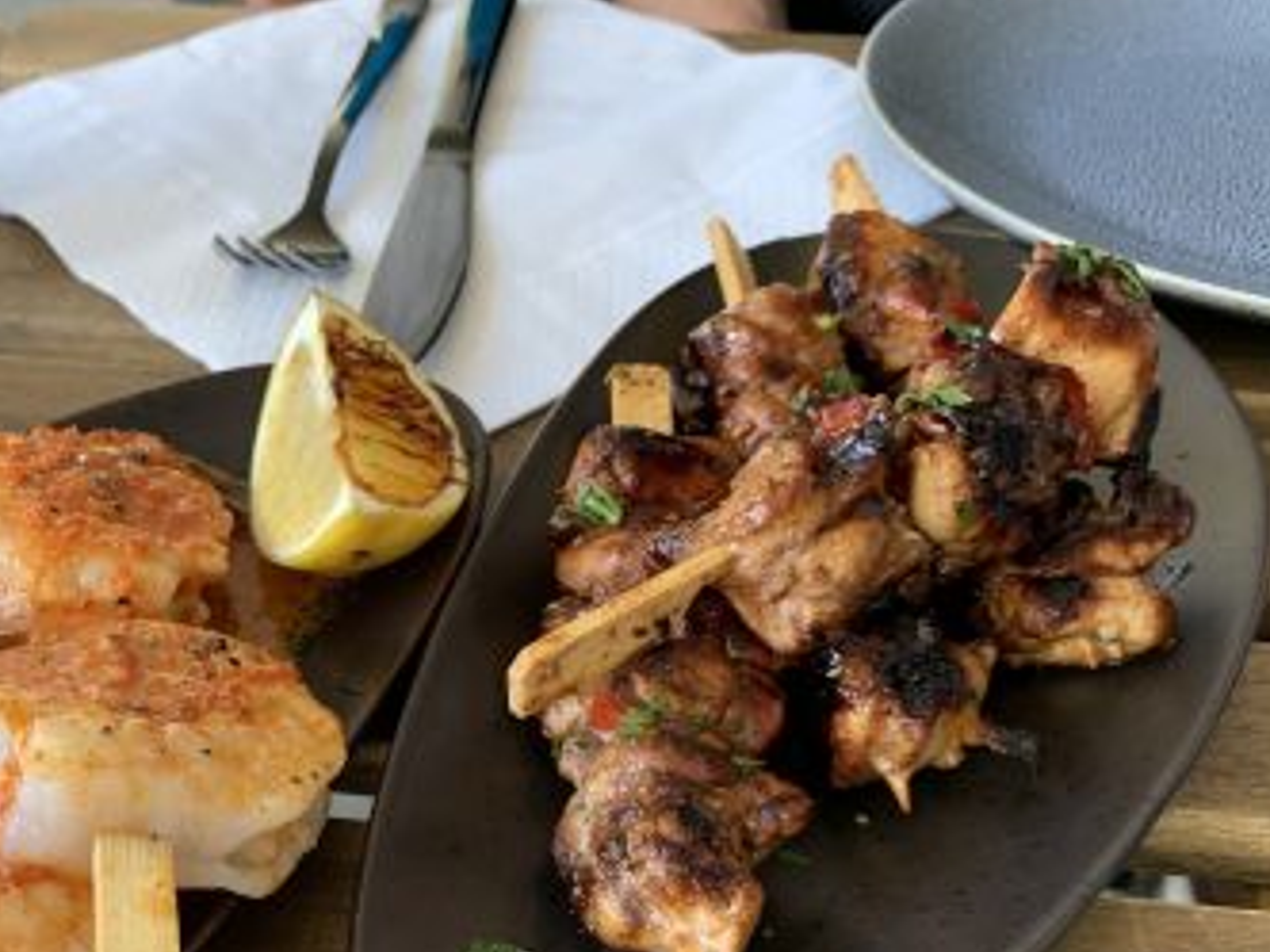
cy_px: 795
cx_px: 256
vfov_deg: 30.0
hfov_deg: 38.9
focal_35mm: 47
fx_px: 1724
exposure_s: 1/100
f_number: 1.8
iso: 100
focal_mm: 4.25
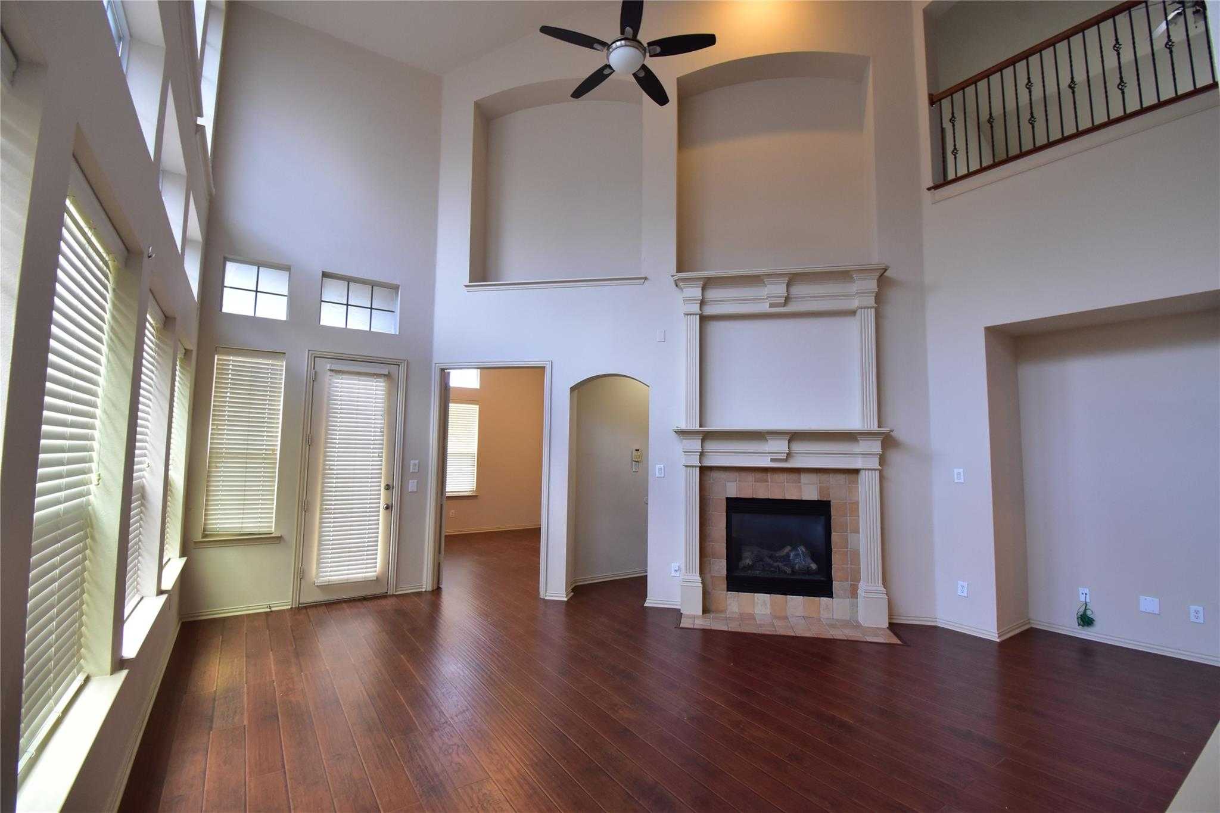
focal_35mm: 15
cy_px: 406
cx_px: 610
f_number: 8
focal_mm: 10
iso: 800
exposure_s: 1/15
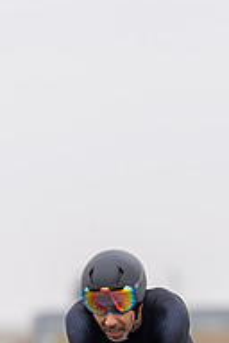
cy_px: 362
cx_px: 146
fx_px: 10352
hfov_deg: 1.3
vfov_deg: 1.9
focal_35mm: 1085
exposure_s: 1/800
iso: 100
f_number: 3.2
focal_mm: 200
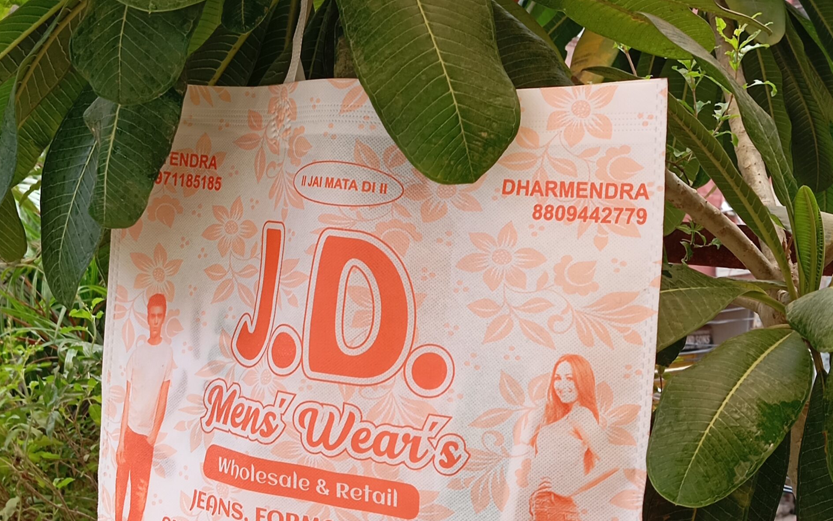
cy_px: 281
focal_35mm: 56
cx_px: 411
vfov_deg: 23.1
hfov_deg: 36.3
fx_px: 1271
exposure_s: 1/100
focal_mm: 4.22
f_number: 1.8
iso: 125
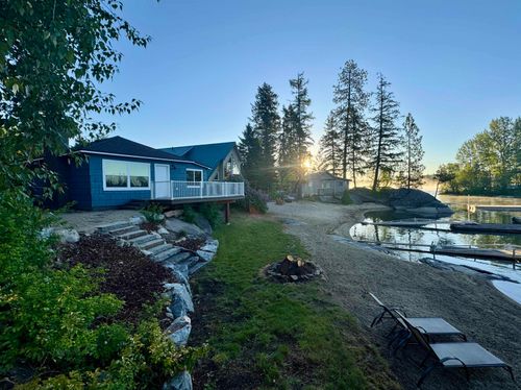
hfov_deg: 102.1
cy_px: 195
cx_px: 260
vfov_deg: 85.6
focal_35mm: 14
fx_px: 211
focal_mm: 2.22
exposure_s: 1/591
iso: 40
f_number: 2.2
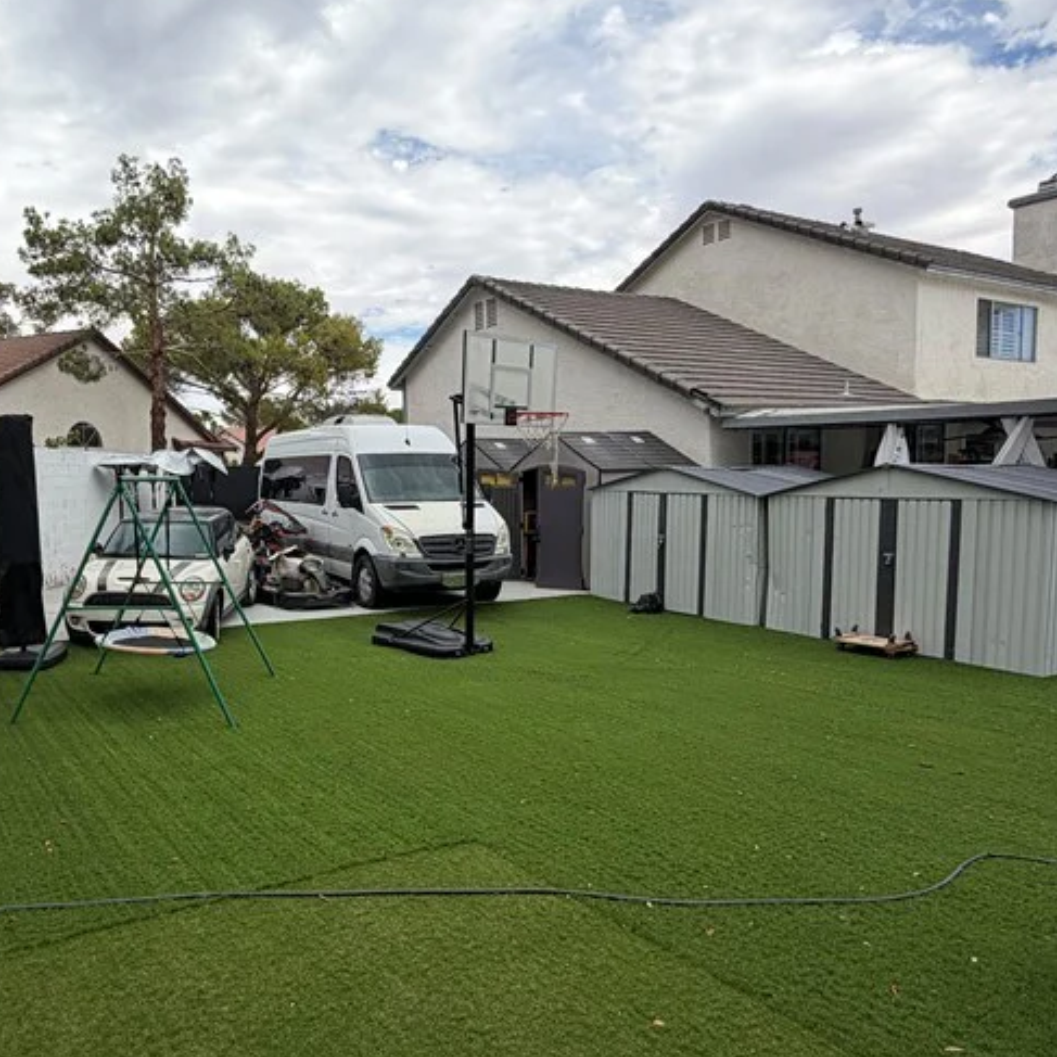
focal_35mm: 26
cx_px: 384
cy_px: 543
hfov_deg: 60.0
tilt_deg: -4.7
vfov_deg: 60.9
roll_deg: +1.2
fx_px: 898
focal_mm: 2.22
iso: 25
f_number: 2.2
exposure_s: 1/770
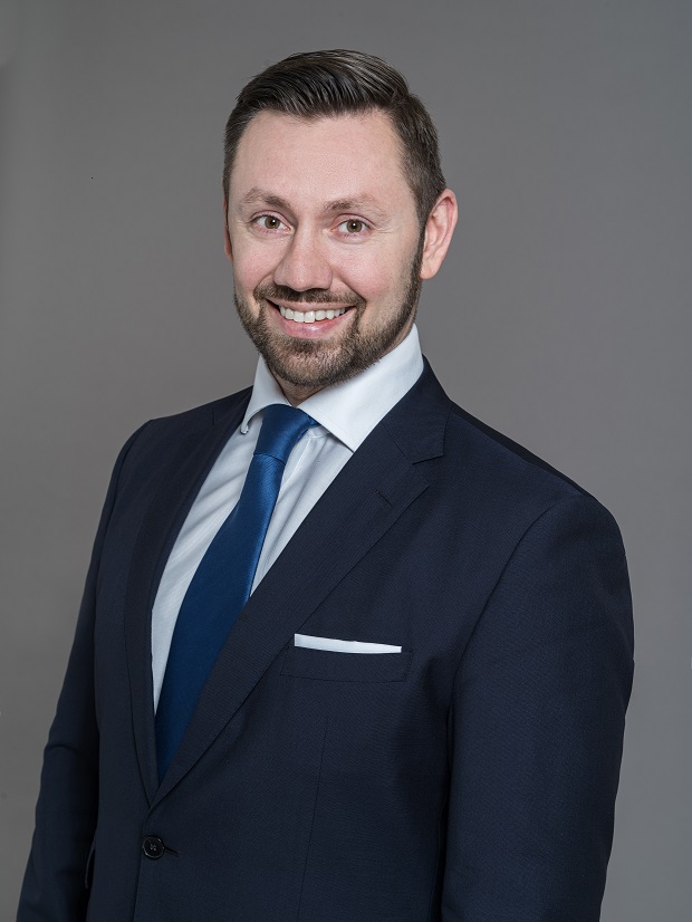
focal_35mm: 78
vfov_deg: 25.0
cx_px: 346
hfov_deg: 18.9
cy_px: 461
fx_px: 2078
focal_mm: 100
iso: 100
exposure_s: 1/100
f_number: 11
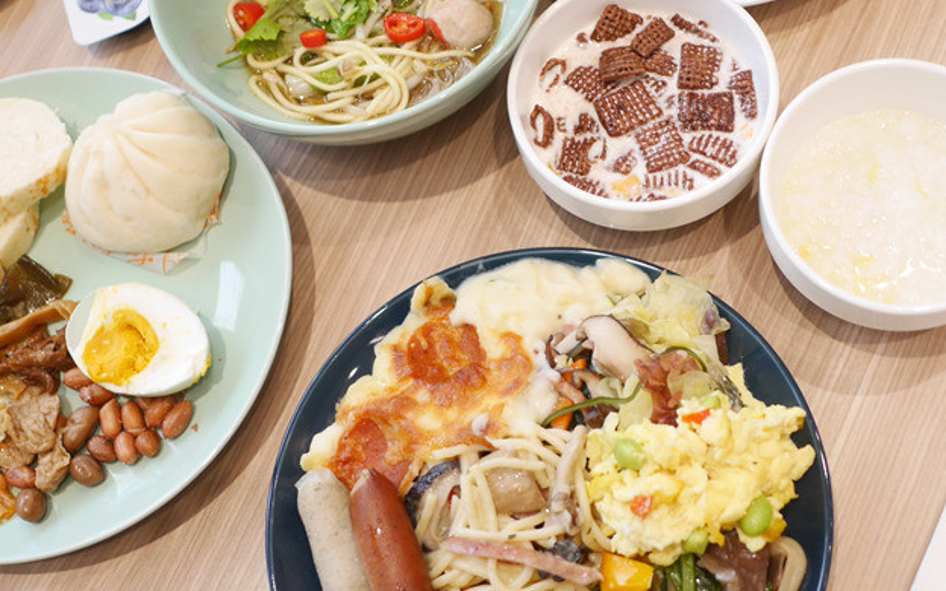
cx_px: 578
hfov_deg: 39.4
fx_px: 1315
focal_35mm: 51
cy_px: 288
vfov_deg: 25.3
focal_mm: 15
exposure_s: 1/60
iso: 250
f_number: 1.7
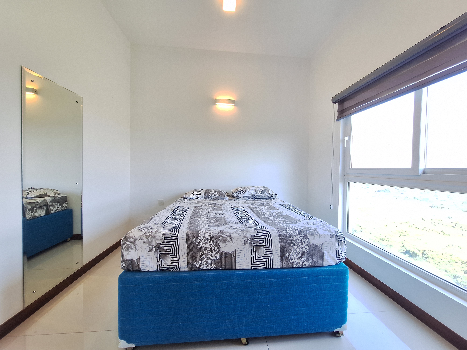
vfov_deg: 89.9
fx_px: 175
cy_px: 175
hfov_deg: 106.2
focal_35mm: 13
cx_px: 234
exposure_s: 1/50
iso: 50
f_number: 2.2
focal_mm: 1.74
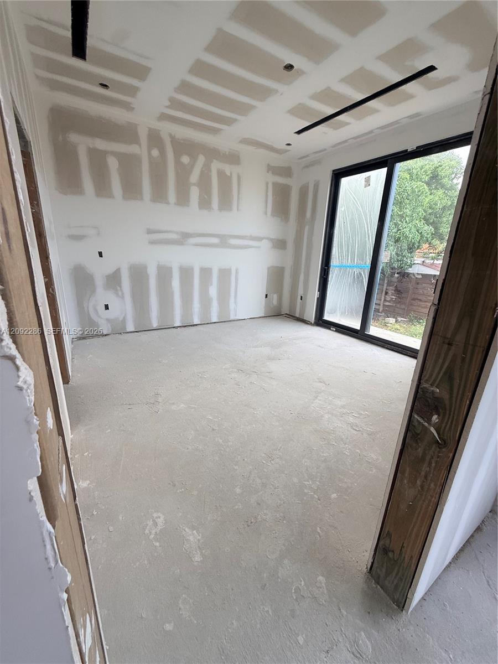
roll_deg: -3.6
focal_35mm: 14
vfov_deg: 102.1
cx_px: 249
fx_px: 269
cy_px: 332
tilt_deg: -17.6
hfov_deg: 85.7
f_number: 2.2
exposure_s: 1/99
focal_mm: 2.22
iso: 80
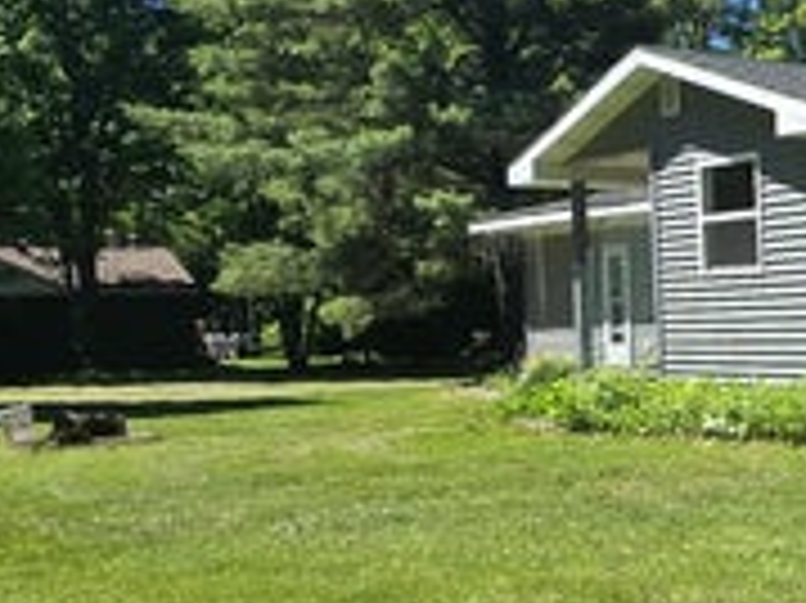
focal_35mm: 62
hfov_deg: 24.7
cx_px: 1186
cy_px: 338
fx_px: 1443
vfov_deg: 23.6
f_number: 2.2
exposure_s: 1/1468
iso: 50
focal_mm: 2.2
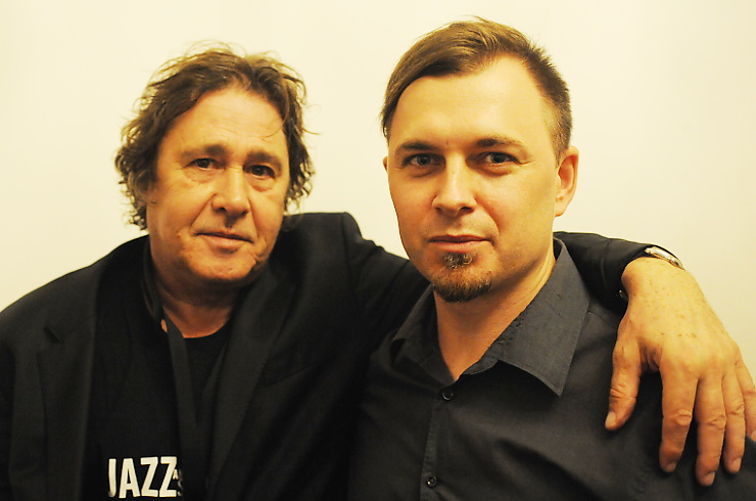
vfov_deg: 33.3
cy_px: 250
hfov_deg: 48.5
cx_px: 378
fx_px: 838
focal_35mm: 40
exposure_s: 1/125
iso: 5000
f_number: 3.2
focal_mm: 40
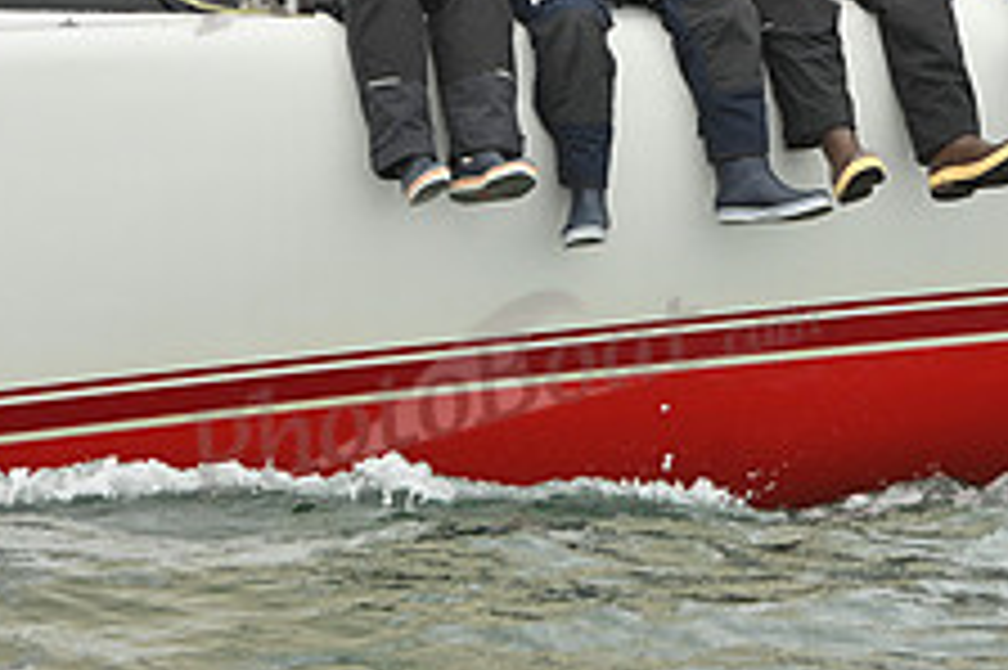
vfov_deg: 2.9
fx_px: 13066
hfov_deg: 4.4
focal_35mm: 467
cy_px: 88
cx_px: 1058
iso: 320
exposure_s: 1/1000
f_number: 8
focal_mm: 180
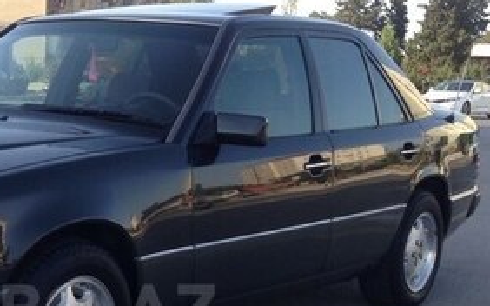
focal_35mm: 82
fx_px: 1095
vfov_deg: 15.6
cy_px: 310
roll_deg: -2.6
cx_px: 38
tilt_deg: -11.8
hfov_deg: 24.4
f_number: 2.4
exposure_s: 1/455
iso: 50
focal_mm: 4.12
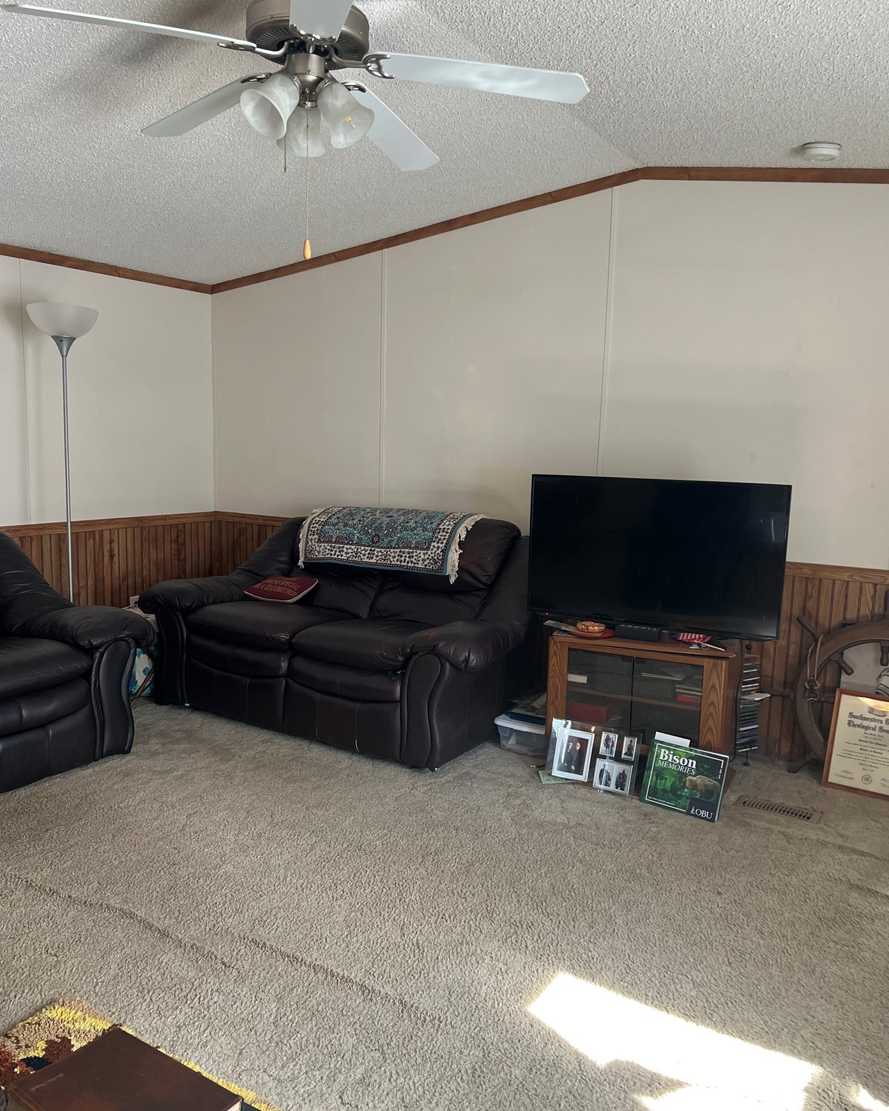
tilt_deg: -8.5
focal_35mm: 28
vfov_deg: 62.2
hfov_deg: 51.5
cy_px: 568
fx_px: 921
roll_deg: -1.8
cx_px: 430
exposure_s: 1/121
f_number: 1.5
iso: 125
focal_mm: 5.7
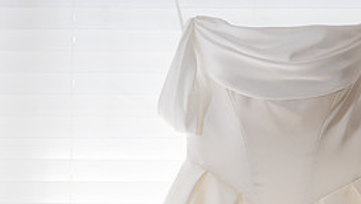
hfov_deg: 13.5
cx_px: 105
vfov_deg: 7.7
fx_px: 1524
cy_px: 70
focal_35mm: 159
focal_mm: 57
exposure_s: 1/320
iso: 1250
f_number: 5
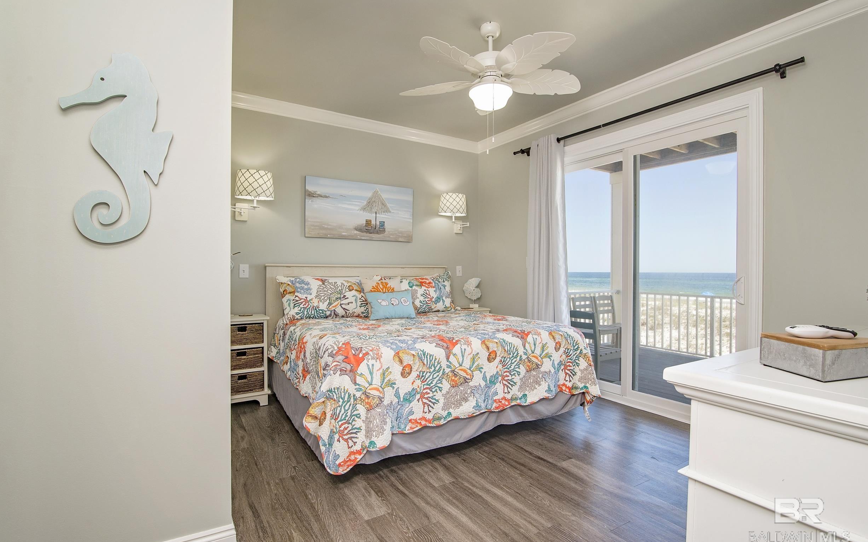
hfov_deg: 94.4
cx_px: 436
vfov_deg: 68.0
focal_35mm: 17
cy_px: 271
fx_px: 402
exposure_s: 1/50
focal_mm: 16
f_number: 8
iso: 500
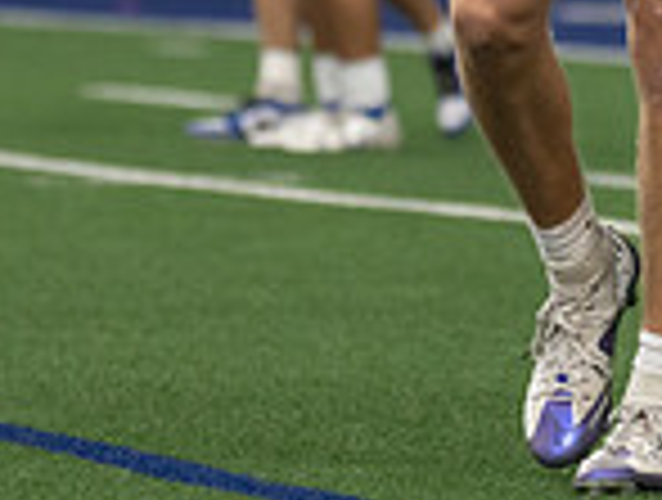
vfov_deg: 2.9
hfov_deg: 3.8
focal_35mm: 514
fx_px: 9854
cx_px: 705
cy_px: -308
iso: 1600
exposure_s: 1/1250
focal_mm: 107
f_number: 2.8
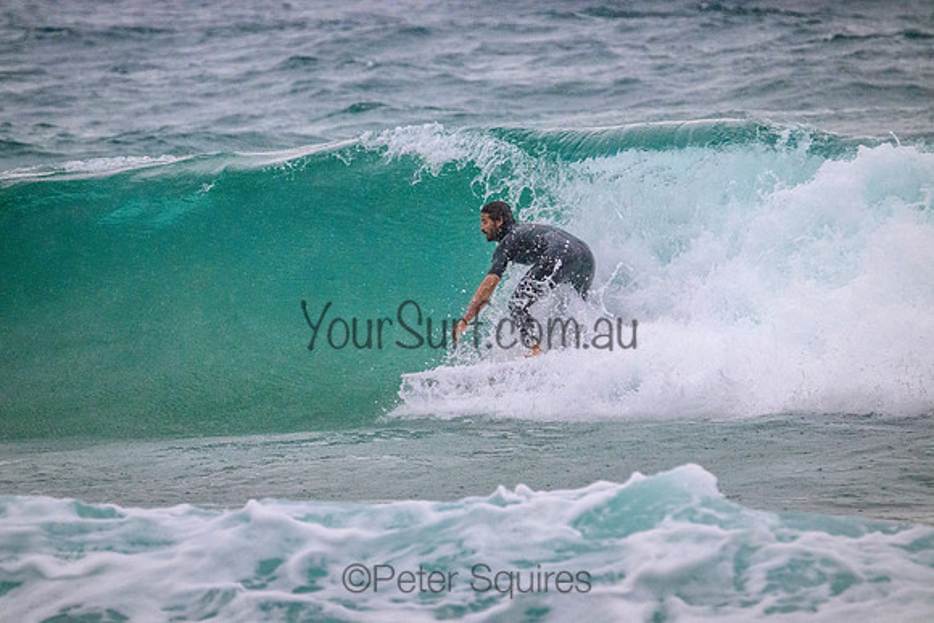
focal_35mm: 600
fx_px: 15570
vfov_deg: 2.3
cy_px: 312
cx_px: 467
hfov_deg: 3.4
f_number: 11
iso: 6400
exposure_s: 1/2000
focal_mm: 600
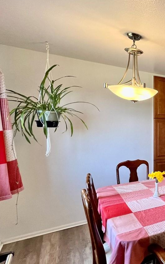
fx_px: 187
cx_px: 244
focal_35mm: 26
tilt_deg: -0.8
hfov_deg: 29.6
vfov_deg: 70.4
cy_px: 133
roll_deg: -1.2
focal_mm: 1.57
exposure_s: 1/120
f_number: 1.8
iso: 125
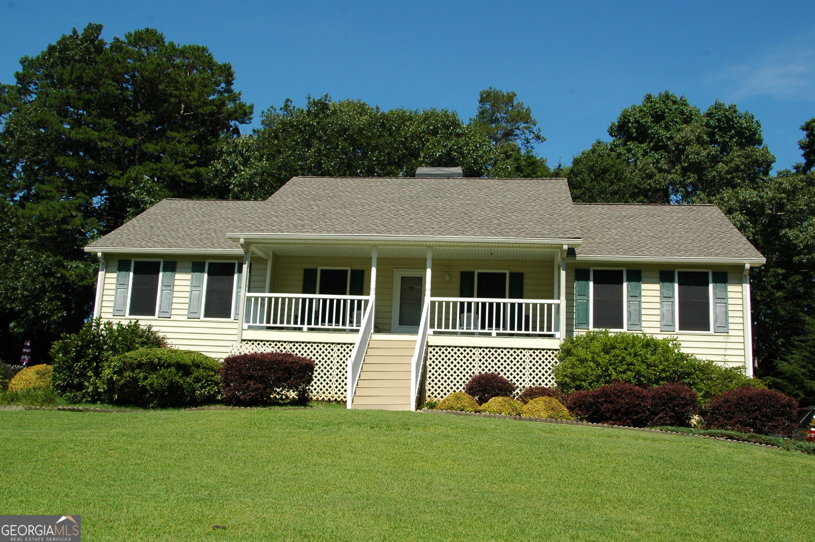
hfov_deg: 51.3
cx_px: 408
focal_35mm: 38
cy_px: 271
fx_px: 848
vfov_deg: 35.4
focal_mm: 25
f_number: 10
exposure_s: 1/320
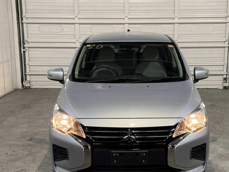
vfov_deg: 24.8
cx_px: 130
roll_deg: -0.7
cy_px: 105
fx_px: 390
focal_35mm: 59
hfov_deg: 32.7
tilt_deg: -11.9
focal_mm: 6.76
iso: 80
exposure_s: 1/60
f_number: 1.78
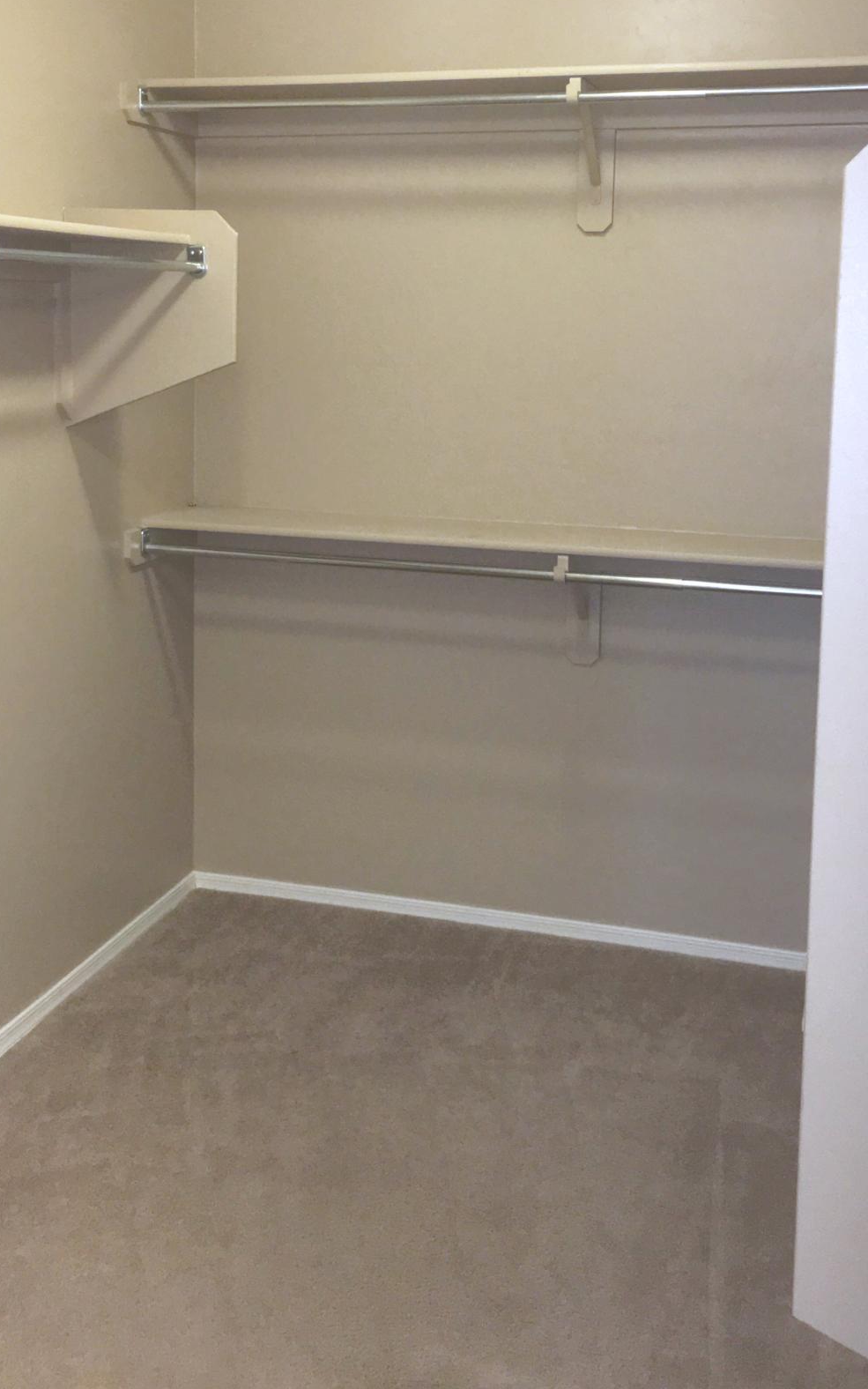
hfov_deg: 32.8
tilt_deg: -6.7
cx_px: 429
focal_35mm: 39
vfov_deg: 49.8
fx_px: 1476
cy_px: 509
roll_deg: -1.2
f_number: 2.2
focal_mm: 4.15
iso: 40
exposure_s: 1/30
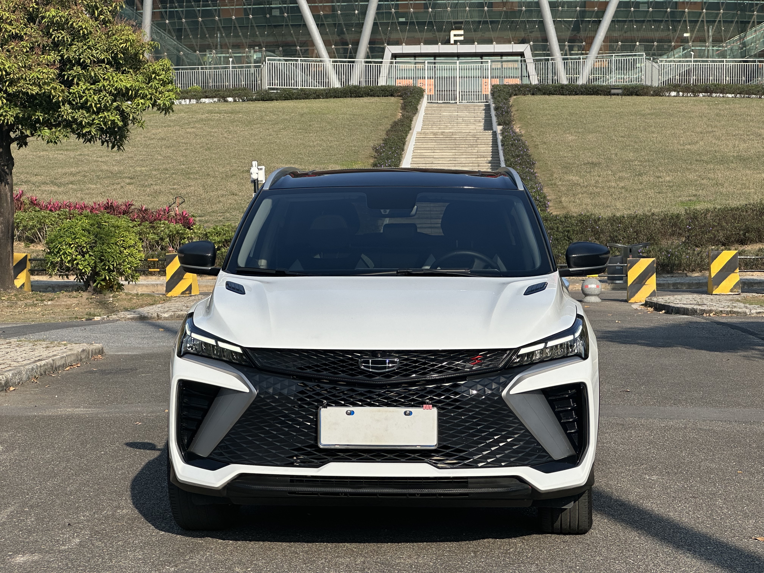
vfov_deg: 19.1
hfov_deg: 25.3
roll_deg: +0.3
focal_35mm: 77
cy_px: 286
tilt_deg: -0.5
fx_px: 1699
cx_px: 382
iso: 32
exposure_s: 1/986
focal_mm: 9
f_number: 2.8
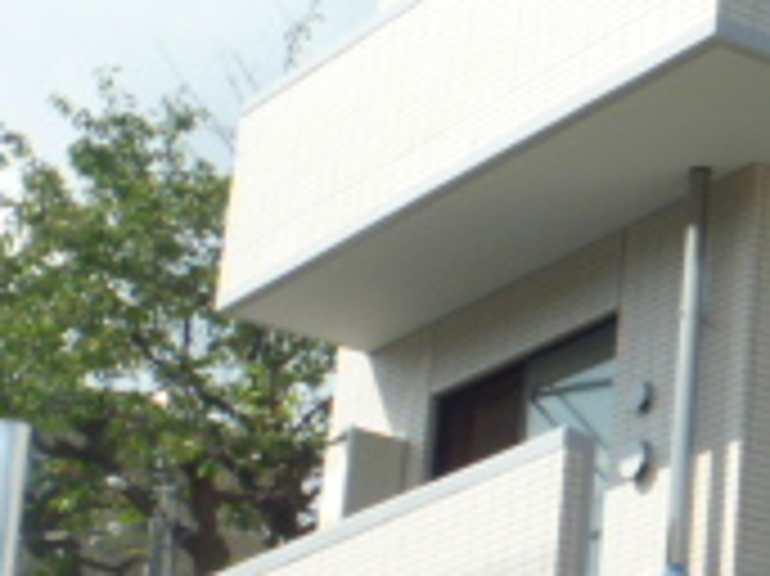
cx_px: 1373
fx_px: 2912
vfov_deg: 11.3
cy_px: 310
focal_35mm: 131
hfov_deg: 13.5
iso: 100
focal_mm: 6.3
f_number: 5.6
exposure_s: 1/250
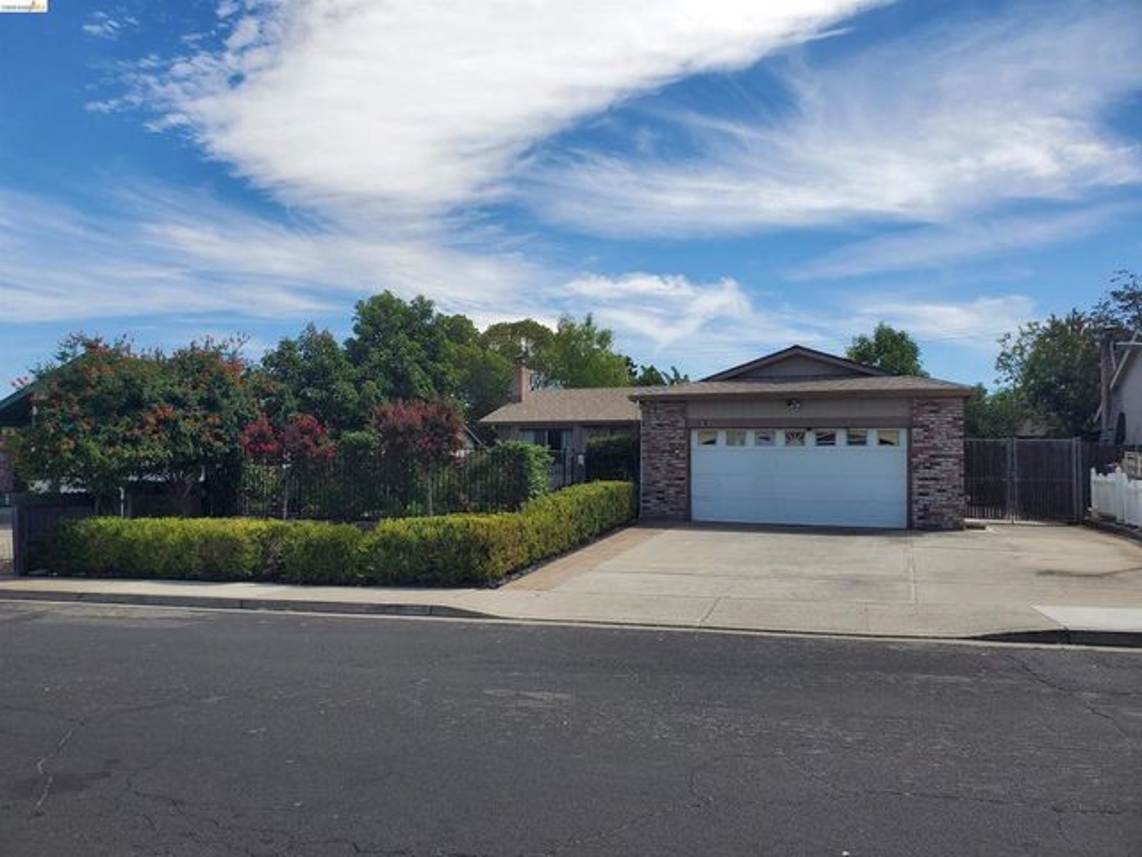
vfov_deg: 53.1
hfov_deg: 67.3
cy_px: 428
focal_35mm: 26
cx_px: 571
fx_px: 858
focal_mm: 4.3
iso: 50
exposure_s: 1/2308
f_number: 2.4
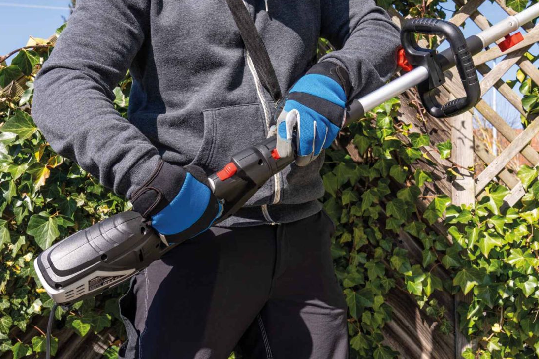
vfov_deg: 34.2
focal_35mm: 39
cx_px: 258
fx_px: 584
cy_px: 175
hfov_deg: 49.6
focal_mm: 24
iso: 100
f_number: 8
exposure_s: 1/160
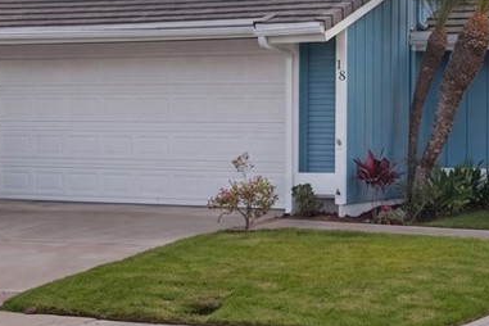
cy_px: 48
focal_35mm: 94
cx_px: 309
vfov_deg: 14.4
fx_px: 1277
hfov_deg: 21.6
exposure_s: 1/320
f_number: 9
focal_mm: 35
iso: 640
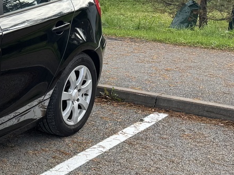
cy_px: 128
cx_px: -157
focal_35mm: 86
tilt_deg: -18.0
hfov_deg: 18.8
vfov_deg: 17.1
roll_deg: +1.2
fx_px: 581
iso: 80
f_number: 1.78
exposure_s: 1/1076
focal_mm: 6.76
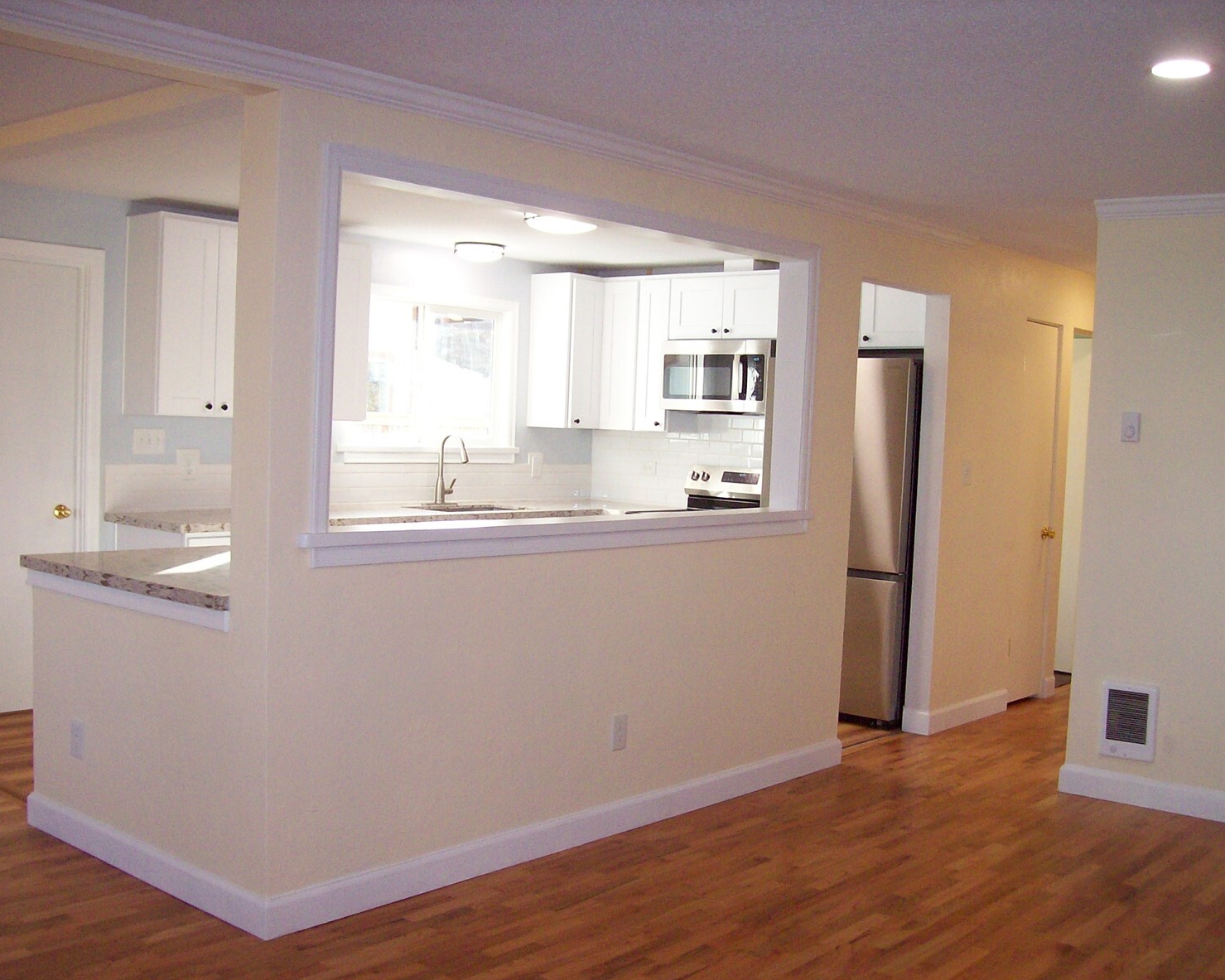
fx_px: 1378
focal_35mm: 38
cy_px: 493
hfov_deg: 47.9
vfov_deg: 39.2
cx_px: 591
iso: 140
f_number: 2.7
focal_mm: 6
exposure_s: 1/64
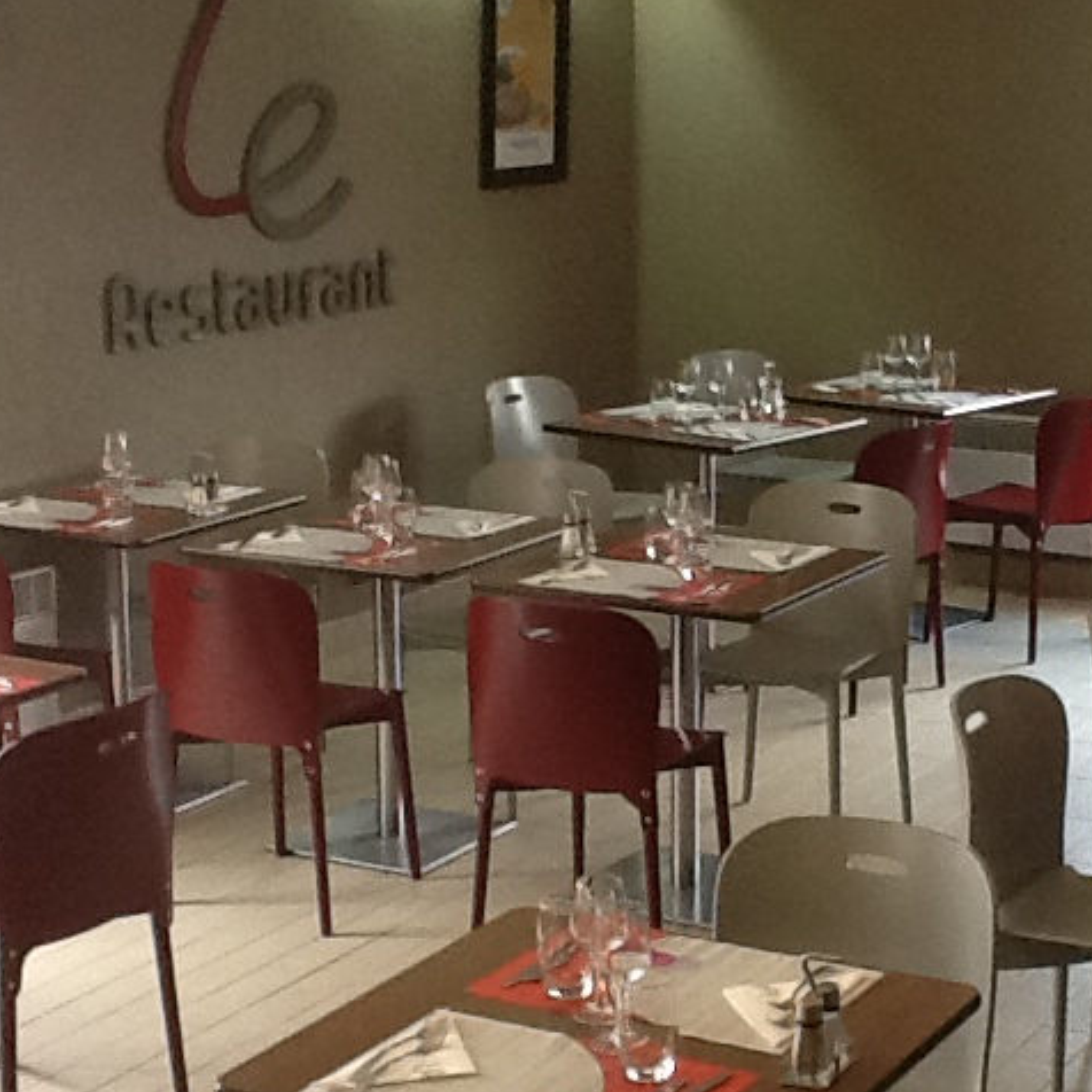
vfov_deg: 30.0
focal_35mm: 57
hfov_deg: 29.7
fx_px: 2034
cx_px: 775
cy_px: 578
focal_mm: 2.03
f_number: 2.4
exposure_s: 1/30
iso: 125
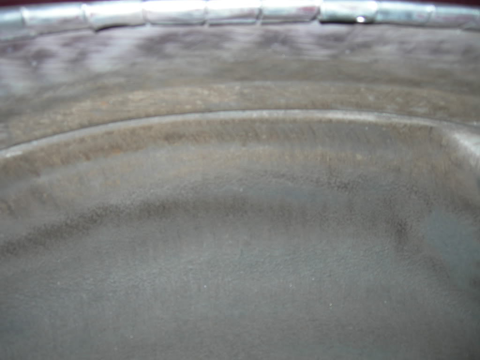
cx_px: 240
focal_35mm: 38
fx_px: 527
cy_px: 180
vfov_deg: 37.7
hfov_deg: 49.0
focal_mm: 7.8
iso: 50
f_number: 2.8
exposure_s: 1/60
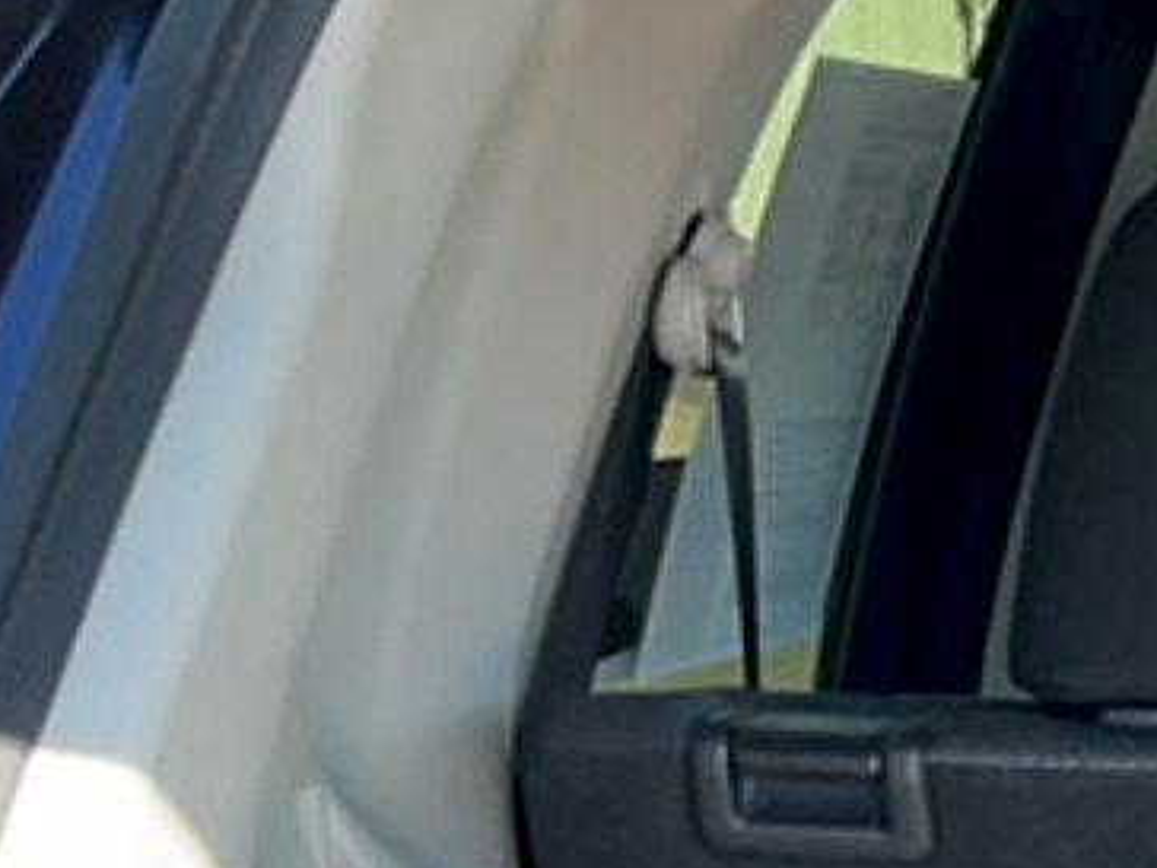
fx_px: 4412
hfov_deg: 12.7
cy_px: 1593
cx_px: 2432
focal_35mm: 132
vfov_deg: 10.5
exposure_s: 1/120
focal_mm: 3
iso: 16
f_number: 1.8
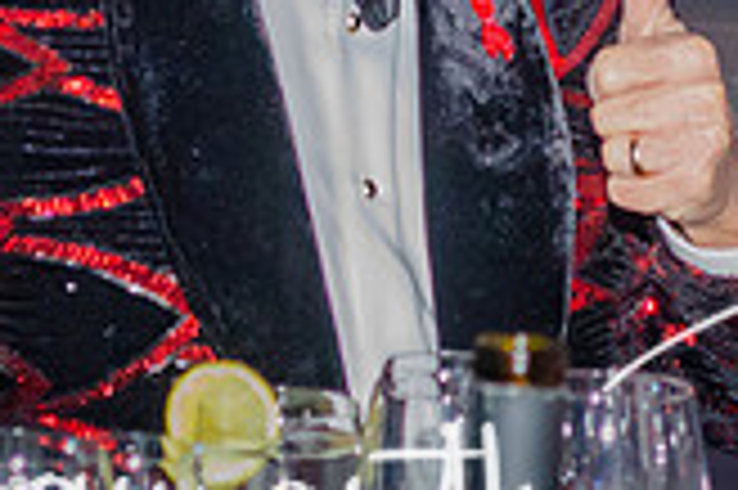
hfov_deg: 7.4
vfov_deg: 4.9
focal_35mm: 278
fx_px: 5693
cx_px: 304
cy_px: 22
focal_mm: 48
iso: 3200
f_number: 5.6
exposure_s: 1/60
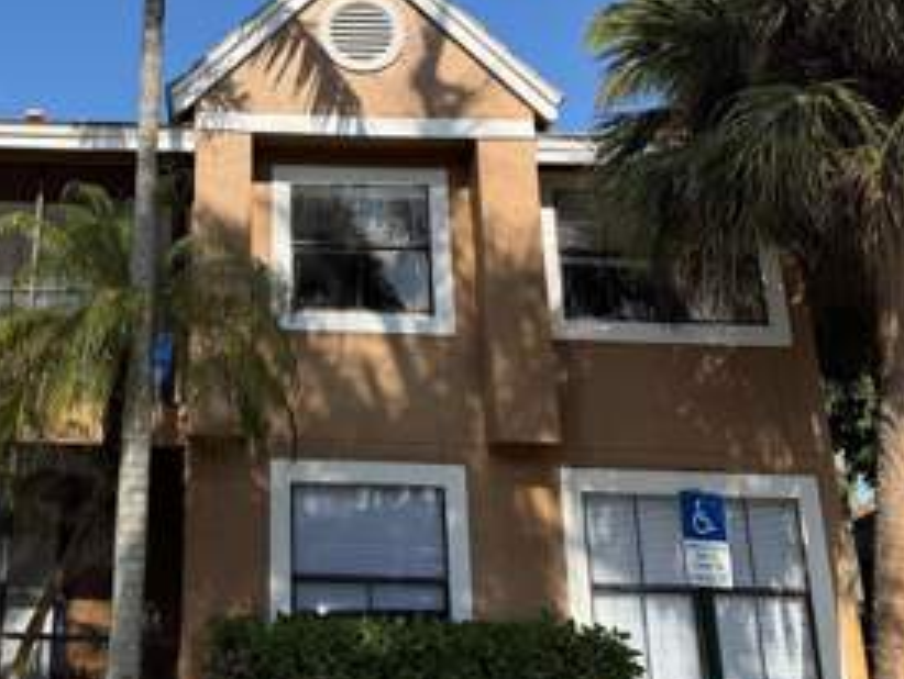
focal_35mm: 42
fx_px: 1098
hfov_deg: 43.3
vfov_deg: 33.6
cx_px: 224
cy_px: 162
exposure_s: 1/4167
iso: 80
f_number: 1.78
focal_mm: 6.76
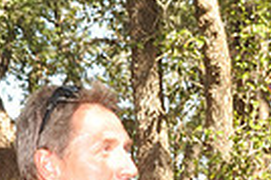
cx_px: 287
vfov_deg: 7.7
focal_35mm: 169
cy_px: 373
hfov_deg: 12.0
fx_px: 1271
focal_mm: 26
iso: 200
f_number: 6.7
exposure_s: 1/200
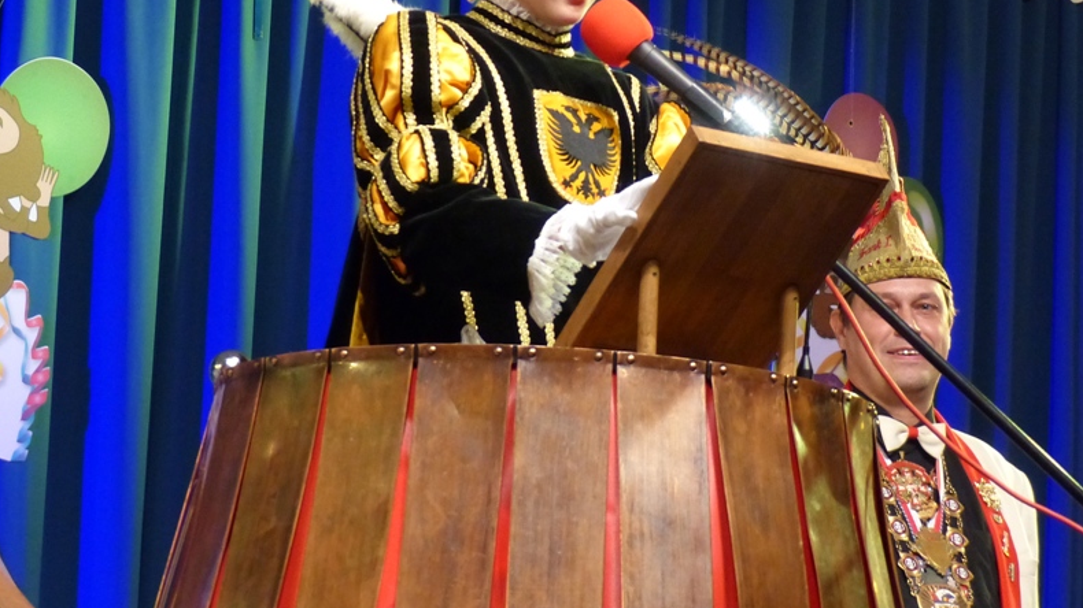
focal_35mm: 192
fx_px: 5513
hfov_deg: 11.2
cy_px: 105
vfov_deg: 6.3
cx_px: 625
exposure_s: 1/40
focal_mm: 20.9
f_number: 2.8
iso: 400
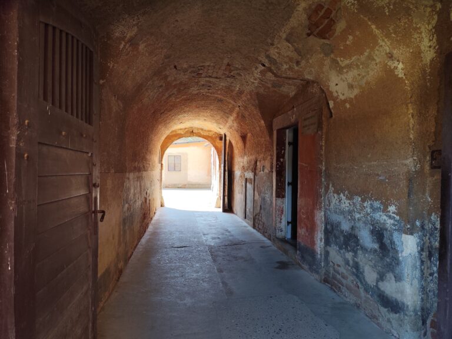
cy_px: 170
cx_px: 226
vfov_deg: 58.9
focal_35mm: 23
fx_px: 300
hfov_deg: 73.9
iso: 50
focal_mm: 6.19
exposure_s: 1/138
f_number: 1.65
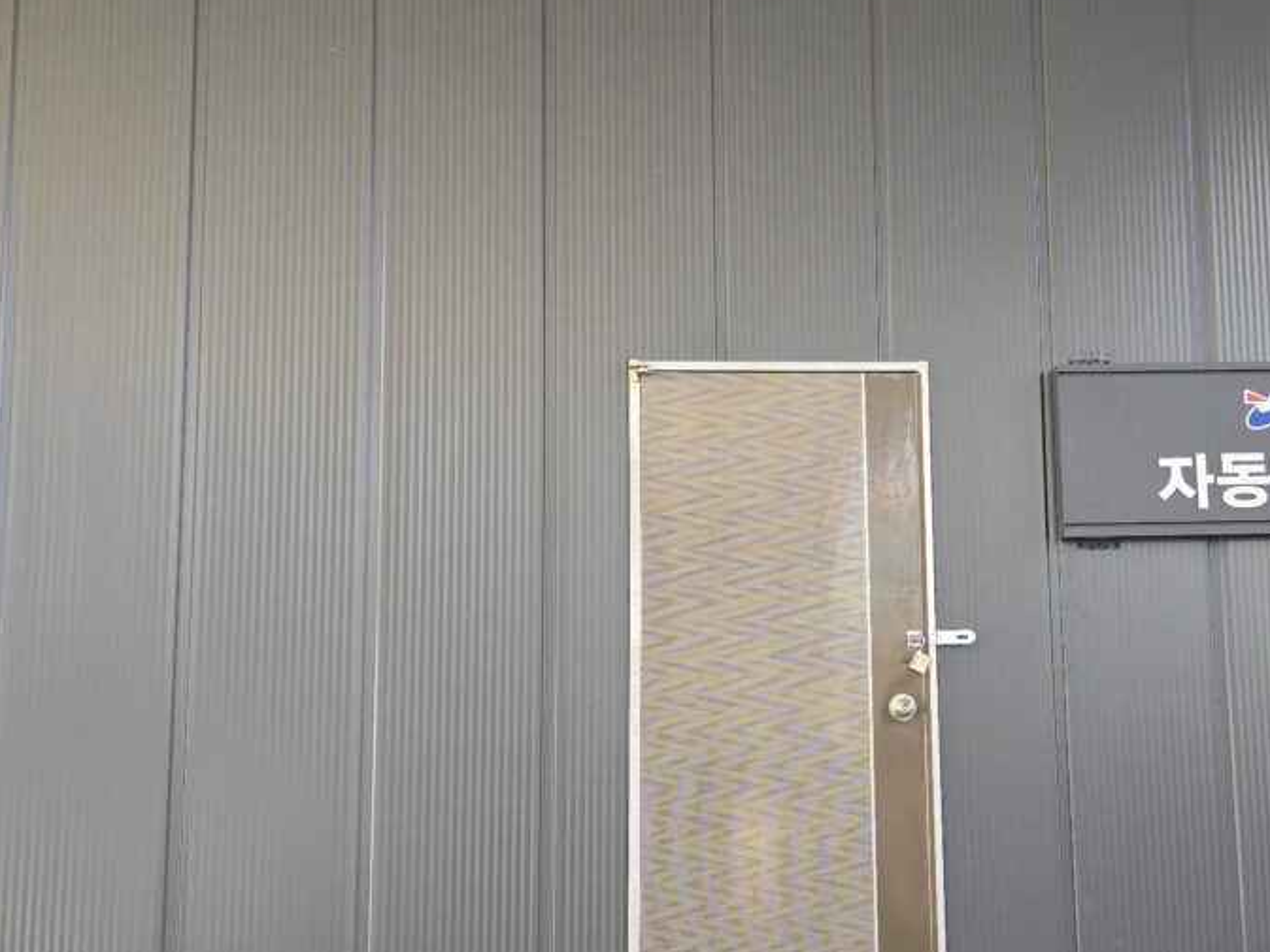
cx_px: 874
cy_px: 517
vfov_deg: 35.1
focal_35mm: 41
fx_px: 1504
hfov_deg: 44.9
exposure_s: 1/180
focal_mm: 6.3
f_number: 1.7
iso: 125
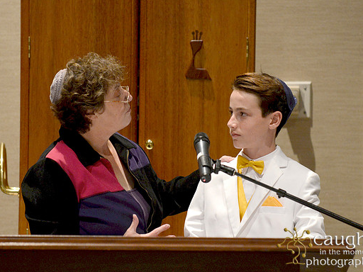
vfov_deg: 6.8
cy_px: 136
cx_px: 173
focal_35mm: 218
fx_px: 2286
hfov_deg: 9.1
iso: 2500
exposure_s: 1/100
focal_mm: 200
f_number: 2.8
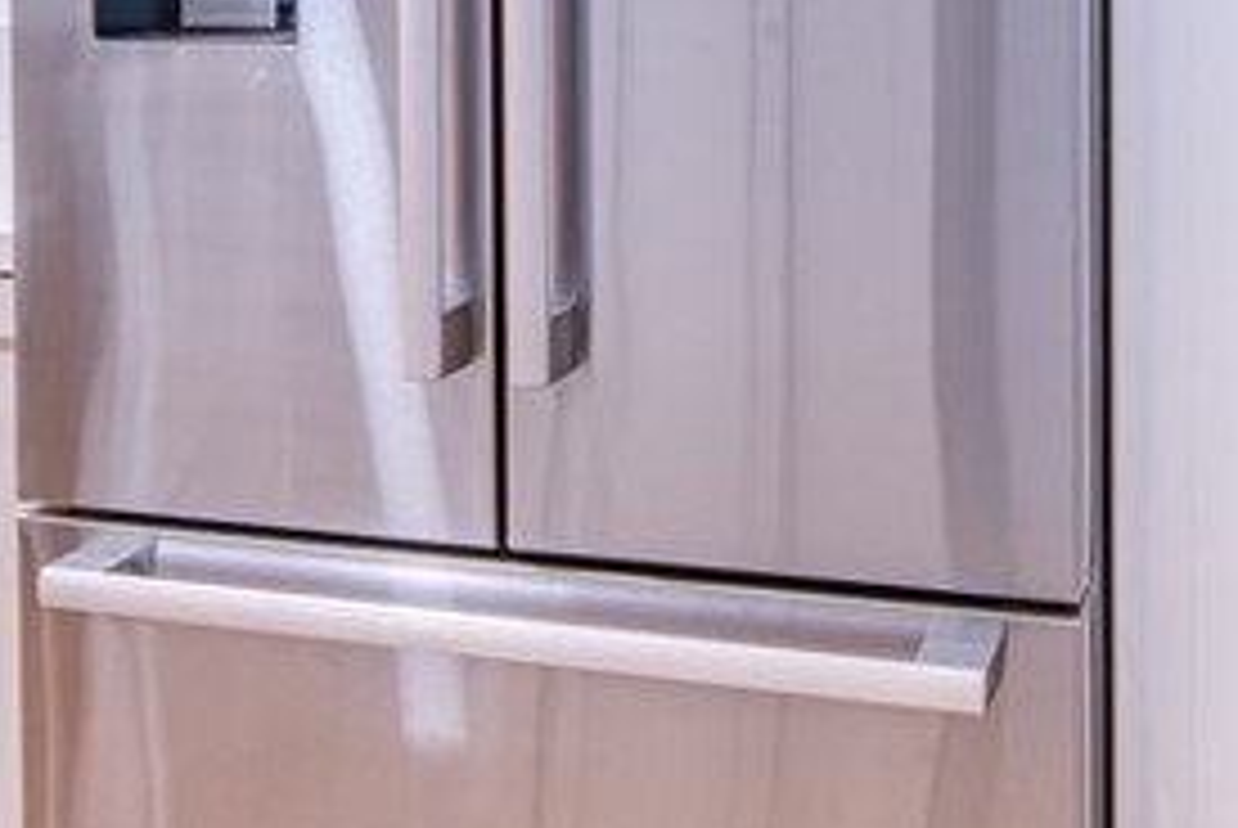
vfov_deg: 24.4
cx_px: 675
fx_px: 1790
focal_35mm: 52
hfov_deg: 38.1
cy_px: -65
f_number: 14
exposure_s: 1/3
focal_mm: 14
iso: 400
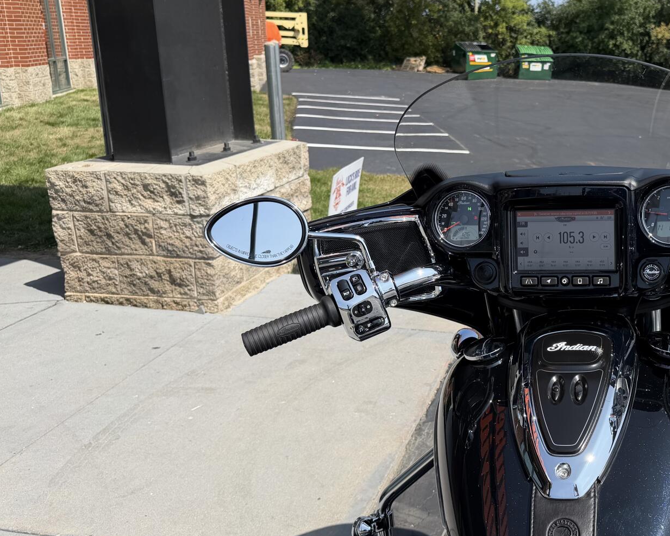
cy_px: 255
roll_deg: -1.6
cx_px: 531
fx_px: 753
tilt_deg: -15.0
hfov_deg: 45.6
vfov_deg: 39.1
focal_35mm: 38
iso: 80
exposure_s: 1/3425
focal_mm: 6.76
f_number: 1.78
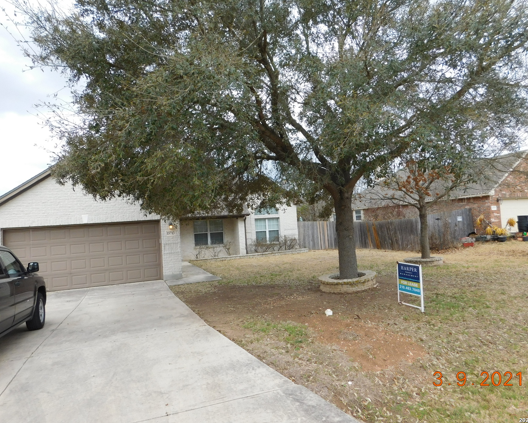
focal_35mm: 24
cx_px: 278
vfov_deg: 58.8
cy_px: 212
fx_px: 375
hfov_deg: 70.2
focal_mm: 4
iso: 125
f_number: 3
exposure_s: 1/500
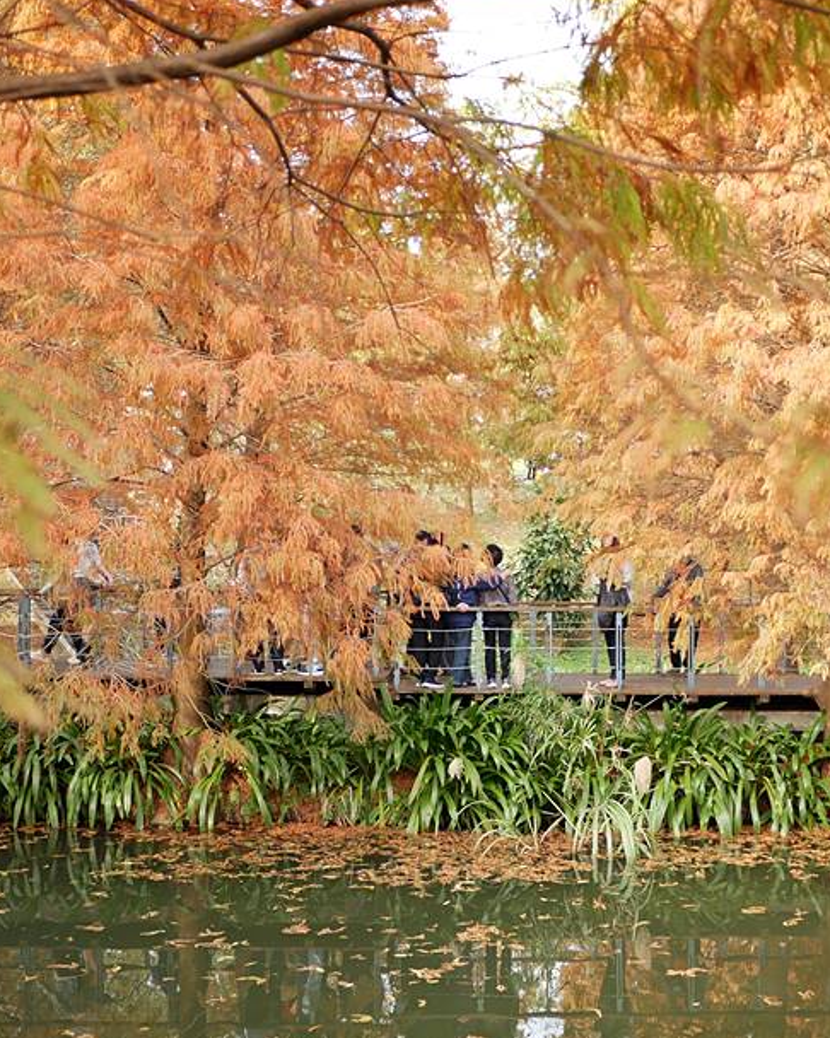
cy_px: 544
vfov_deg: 41.2
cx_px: 488
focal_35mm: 45
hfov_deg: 33.3
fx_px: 1382
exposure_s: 1/250
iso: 200
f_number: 2.5
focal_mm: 14
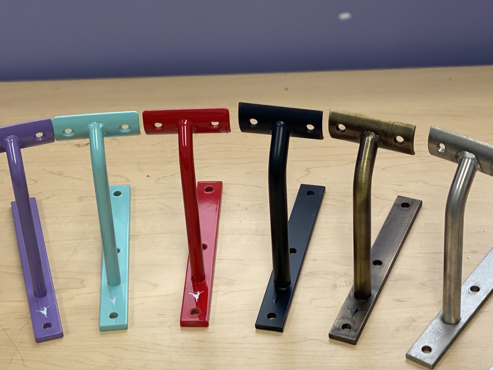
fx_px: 1353
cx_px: 205
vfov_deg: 15.5
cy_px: 127
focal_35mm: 95
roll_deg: +5.5
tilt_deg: -36.4
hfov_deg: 20.6
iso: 80
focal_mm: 6
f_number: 2
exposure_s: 1/120
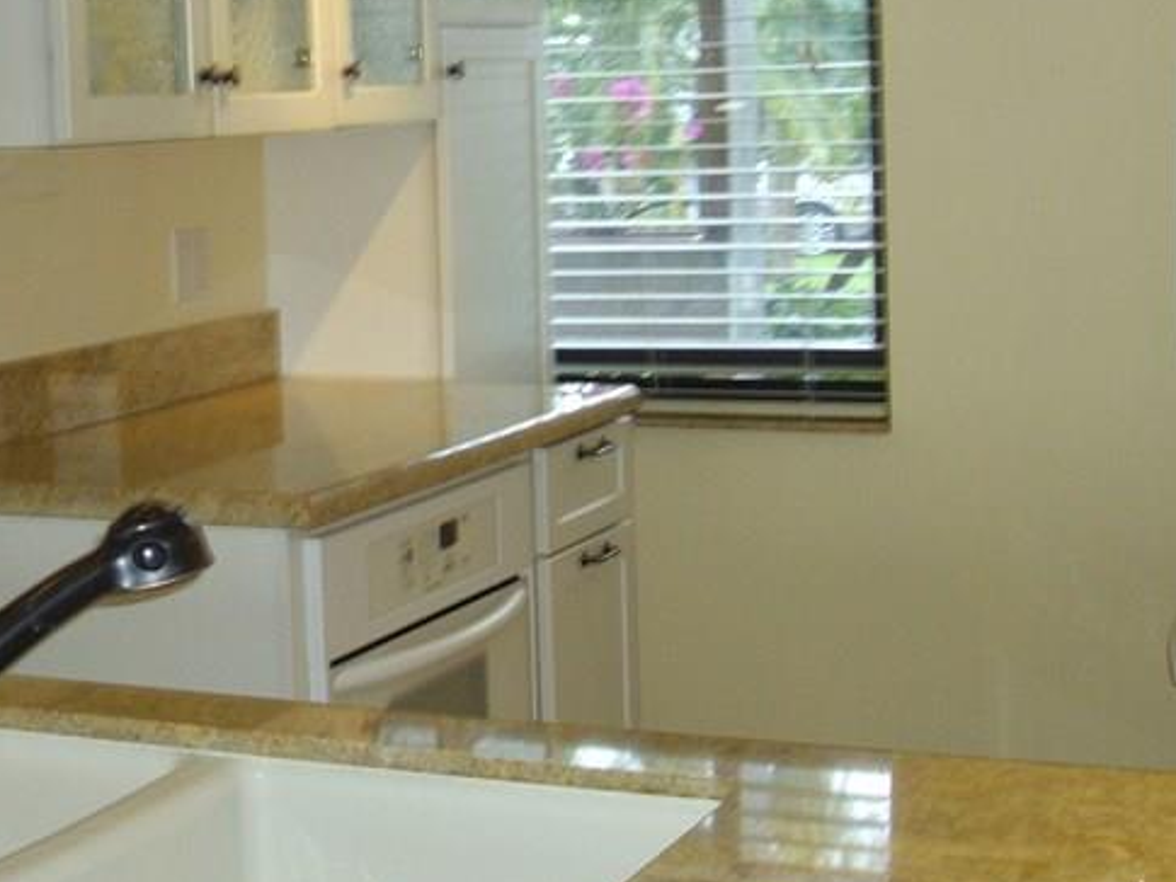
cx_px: 252
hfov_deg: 25.3
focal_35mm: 76
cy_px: 216
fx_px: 2583
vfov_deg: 19.3
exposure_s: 1/80
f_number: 2.7
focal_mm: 6
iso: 160
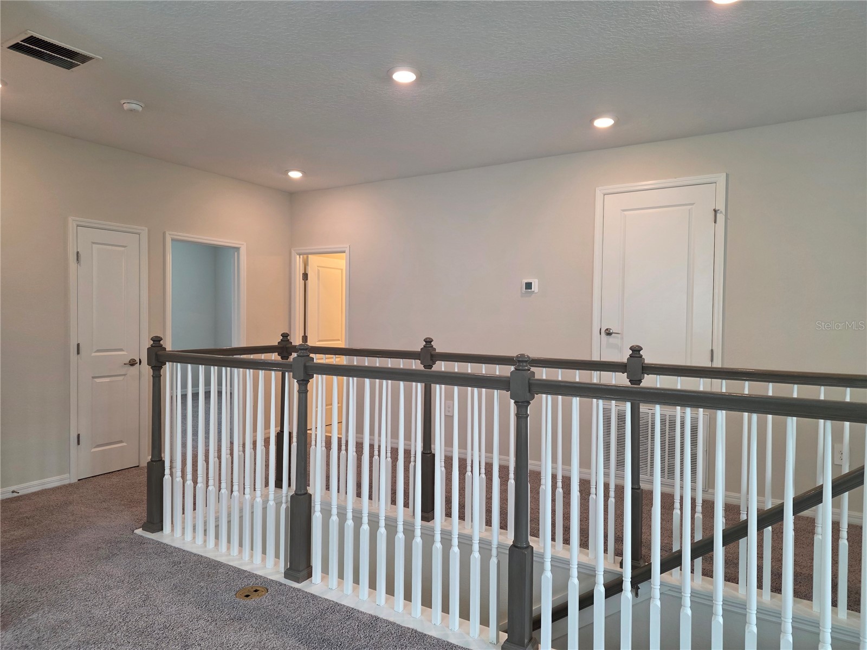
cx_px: 434
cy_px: 325
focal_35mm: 23
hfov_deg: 73.9
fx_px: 576
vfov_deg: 58.9
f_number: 1.7
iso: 125
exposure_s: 1/120
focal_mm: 6.3
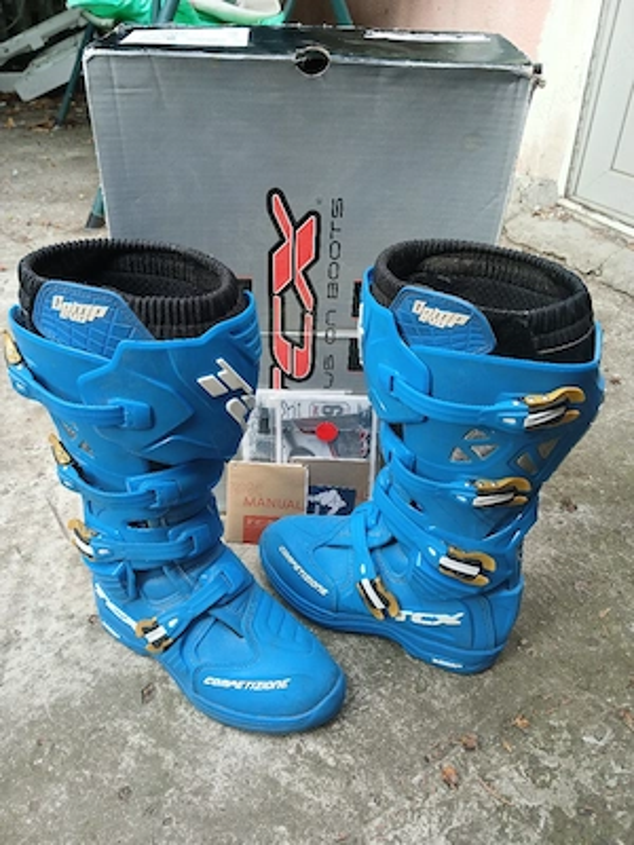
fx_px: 635
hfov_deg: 53.1
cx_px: 317
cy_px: 422
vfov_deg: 67.3
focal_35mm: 26
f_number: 1.8
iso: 50
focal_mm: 3.98
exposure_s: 1/50
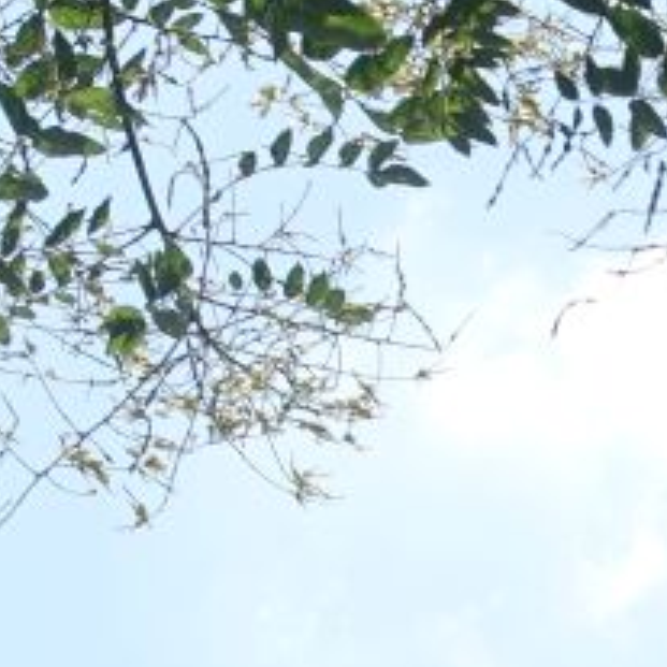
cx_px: 1373
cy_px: 1050
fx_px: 4164
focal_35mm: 191
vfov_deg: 8.9
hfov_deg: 8.6
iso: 125
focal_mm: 12.35
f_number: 4
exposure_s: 1/160
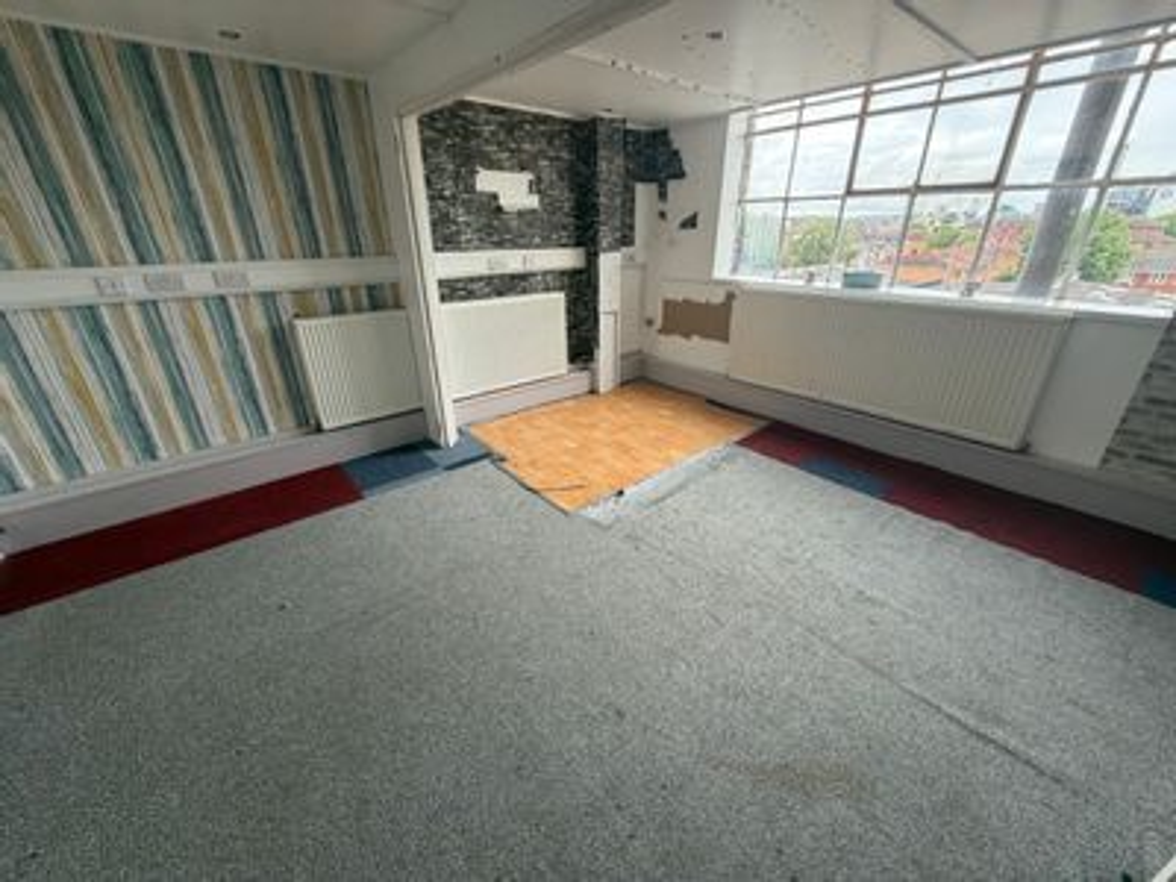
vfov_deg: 85.7
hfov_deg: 102.1
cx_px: 588
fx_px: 476
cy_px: 441
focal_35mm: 14
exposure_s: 1/121
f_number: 2.2
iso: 320
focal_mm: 2.22
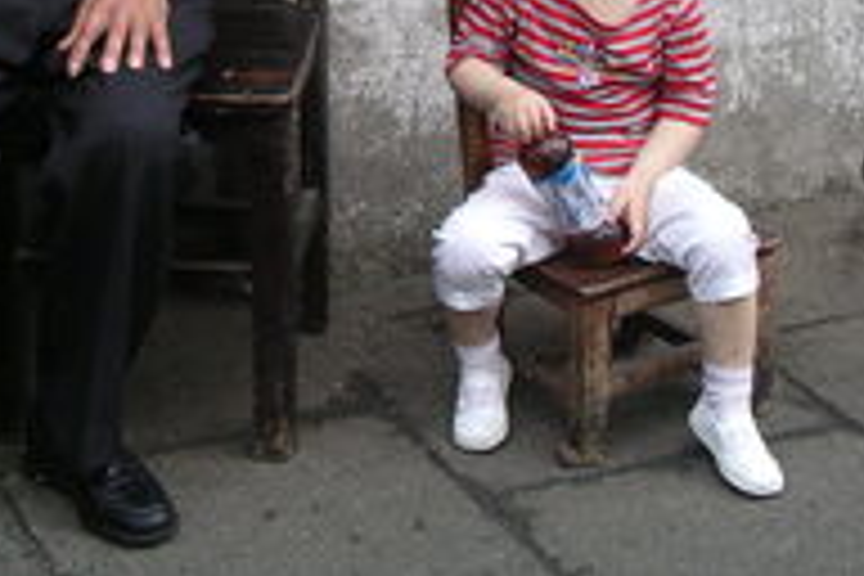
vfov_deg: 14.0
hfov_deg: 21.3
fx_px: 2280
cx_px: 227
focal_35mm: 95
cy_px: -76
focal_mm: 9.3
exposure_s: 1/49
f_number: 3
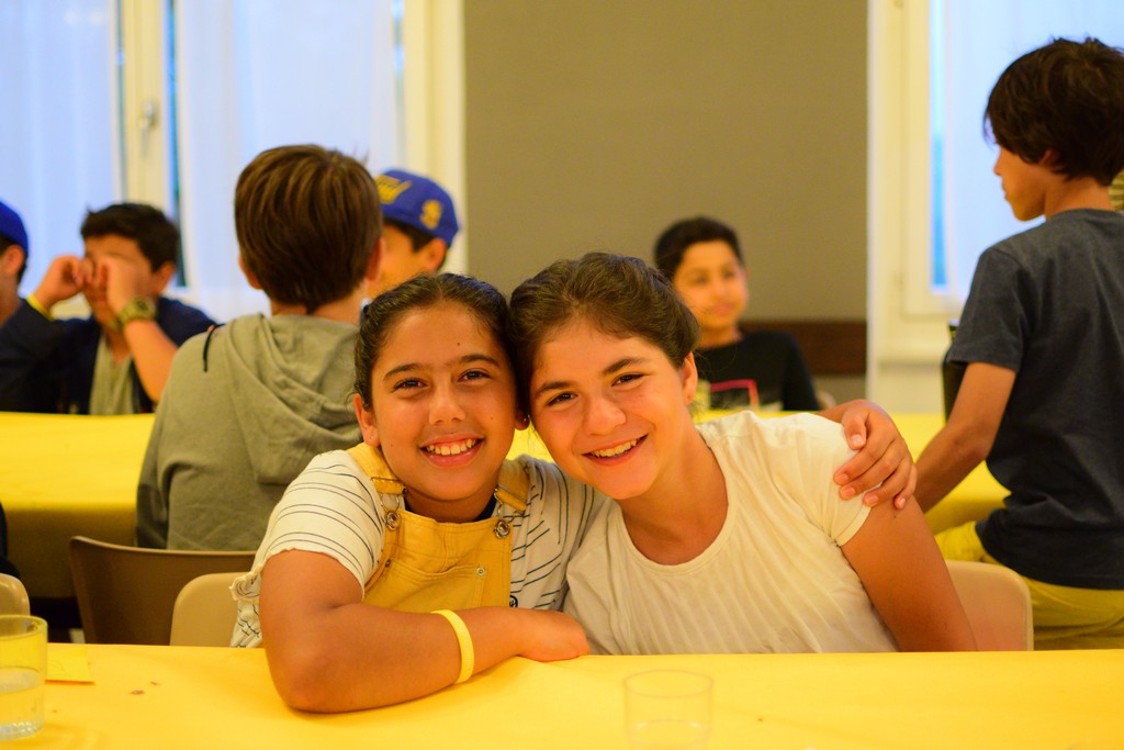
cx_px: 562
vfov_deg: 25.8
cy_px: 375
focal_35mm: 52
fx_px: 1639
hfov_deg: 37.8
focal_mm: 35
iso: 2200
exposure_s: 1/200
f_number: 1.8
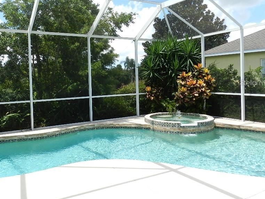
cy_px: 82
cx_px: 94
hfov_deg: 57.4
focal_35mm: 31
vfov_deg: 45.3
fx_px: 237
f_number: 3.4
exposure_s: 1/640
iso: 160
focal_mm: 4
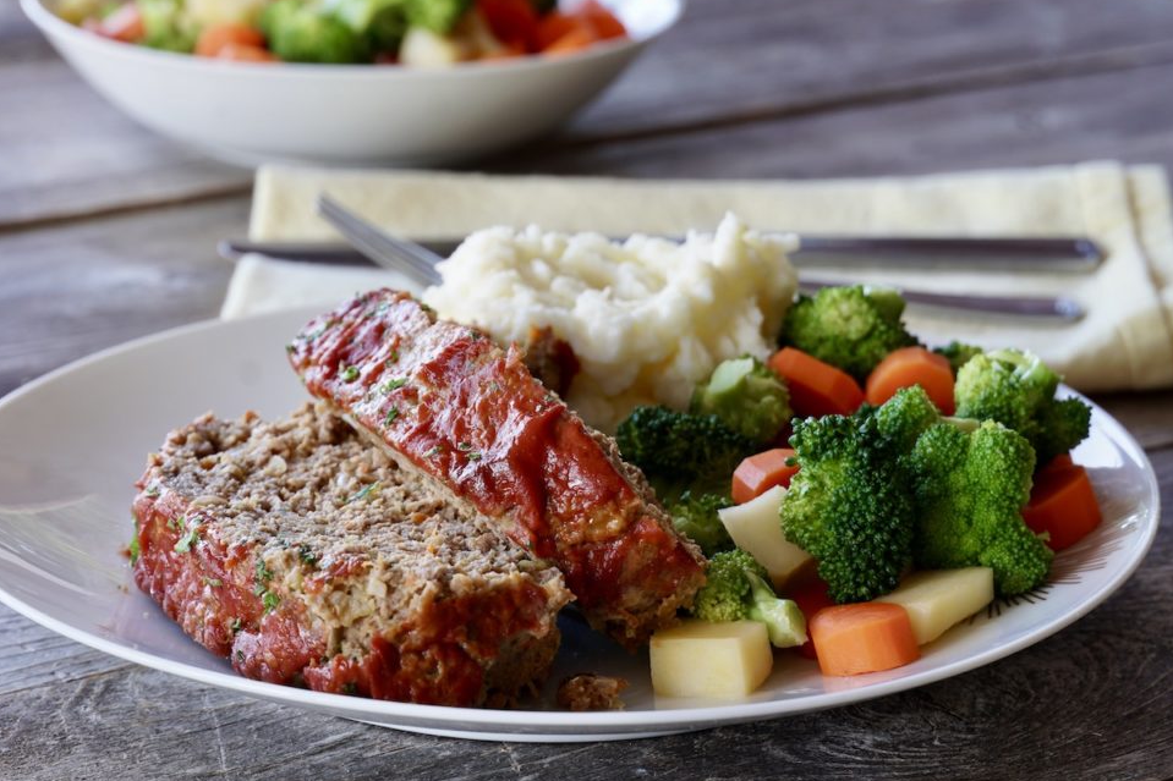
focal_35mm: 111
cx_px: 598
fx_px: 3601
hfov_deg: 18.5
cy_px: 401
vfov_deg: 12.4
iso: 100
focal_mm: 69
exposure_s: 1/6
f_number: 7.1
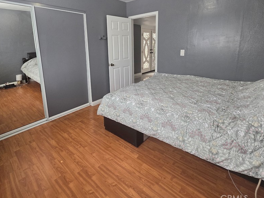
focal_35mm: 17
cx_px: 128
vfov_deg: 73.4
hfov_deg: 91.0
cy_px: 74
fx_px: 130
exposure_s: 1/60
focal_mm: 2.2
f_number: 2.2
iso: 160
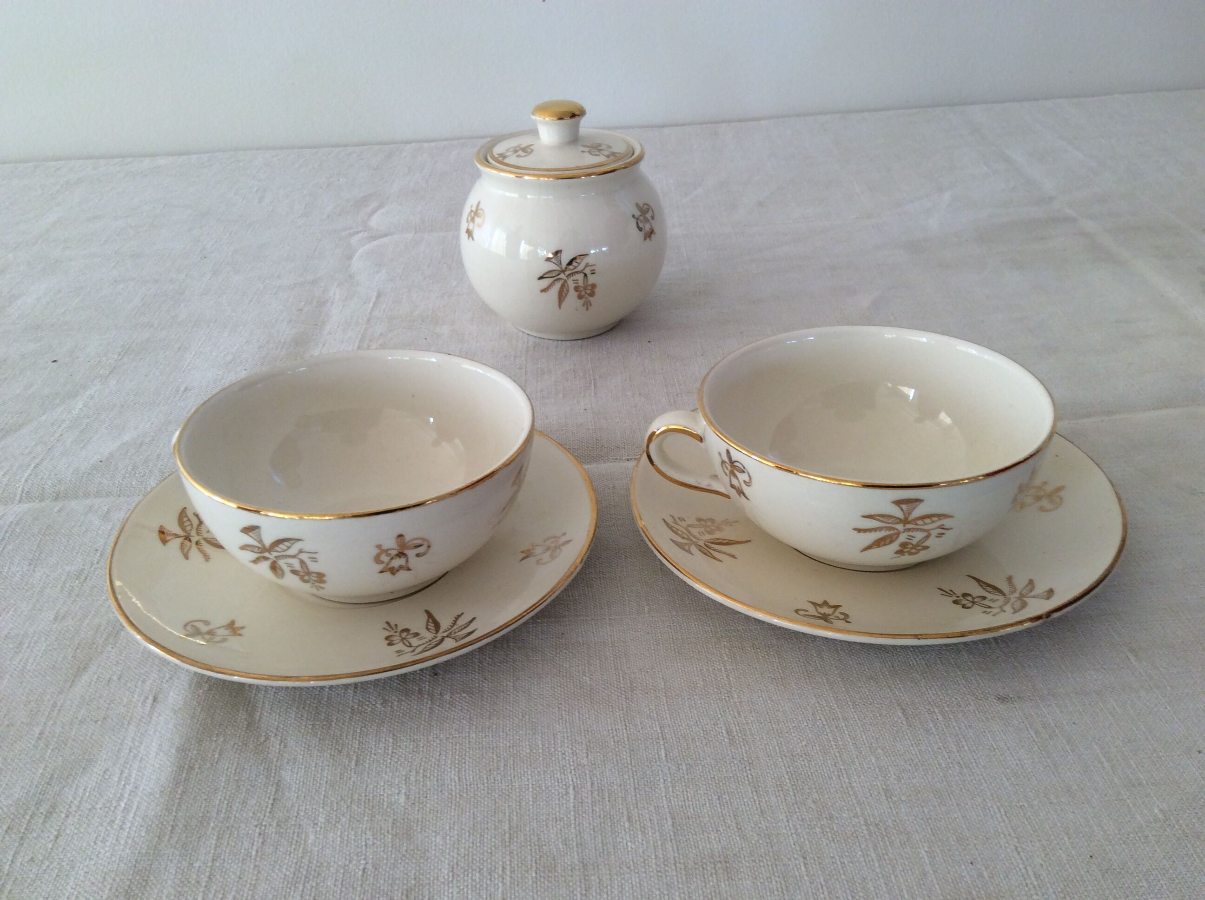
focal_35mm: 32
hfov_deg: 56.9
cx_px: 602
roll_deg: +2.4
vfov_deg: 44.1
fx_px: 1112
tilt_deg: -31.2
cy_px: 450
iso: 32
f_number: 2.4
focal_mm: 3.3
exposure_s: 1/50
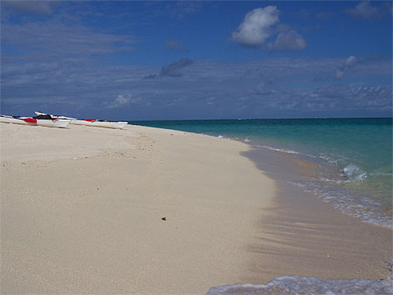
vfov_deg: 37.8
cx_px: 196
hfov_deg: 49.0
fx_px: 432
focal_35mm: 38
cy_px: 148
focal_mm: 6.3
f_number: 5.6
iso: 64
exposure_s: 1/1000
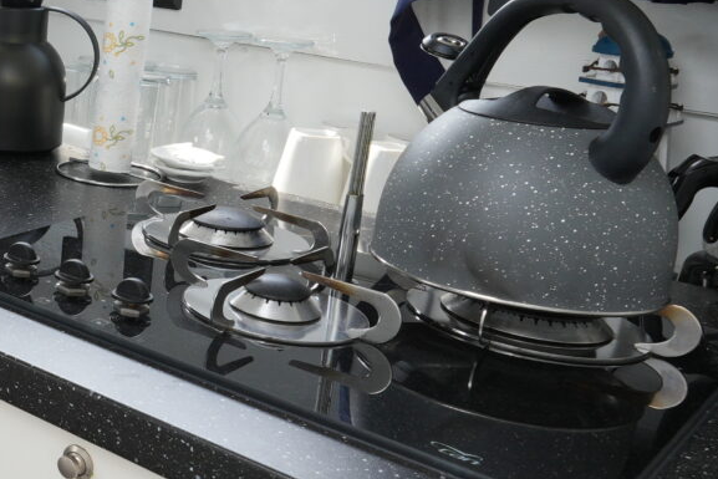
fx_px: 1037
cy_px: 155
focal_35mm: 52
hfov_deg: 30.2
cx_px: -219
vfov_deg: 25.8
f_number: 8
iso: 160
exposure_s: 1/30
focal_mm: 10
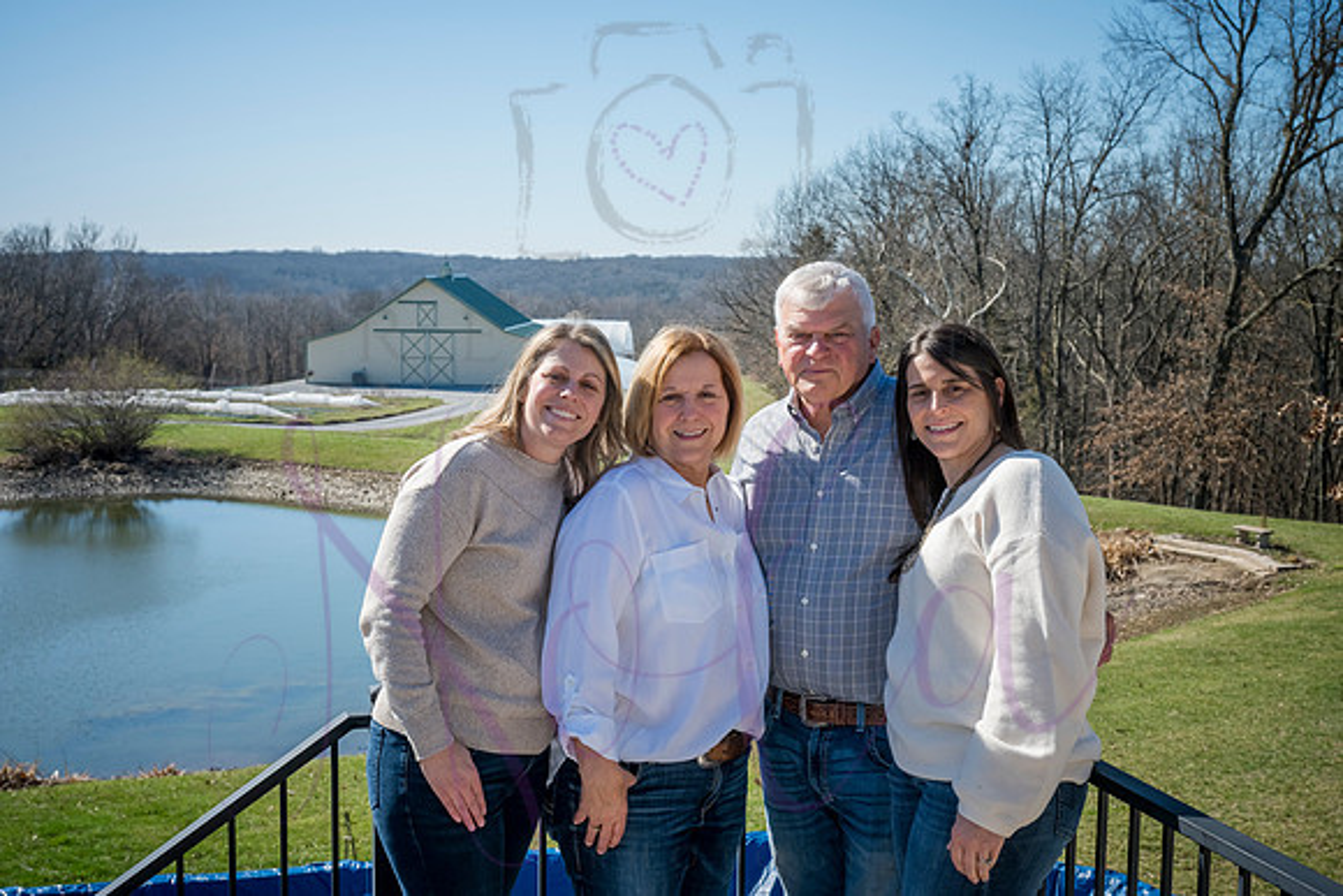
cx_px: 672
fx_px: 1679
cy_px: 448
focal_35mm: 45
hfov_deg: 43.6
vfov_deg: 29.9
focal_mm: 45
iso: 400
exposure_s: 1/640
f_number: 10
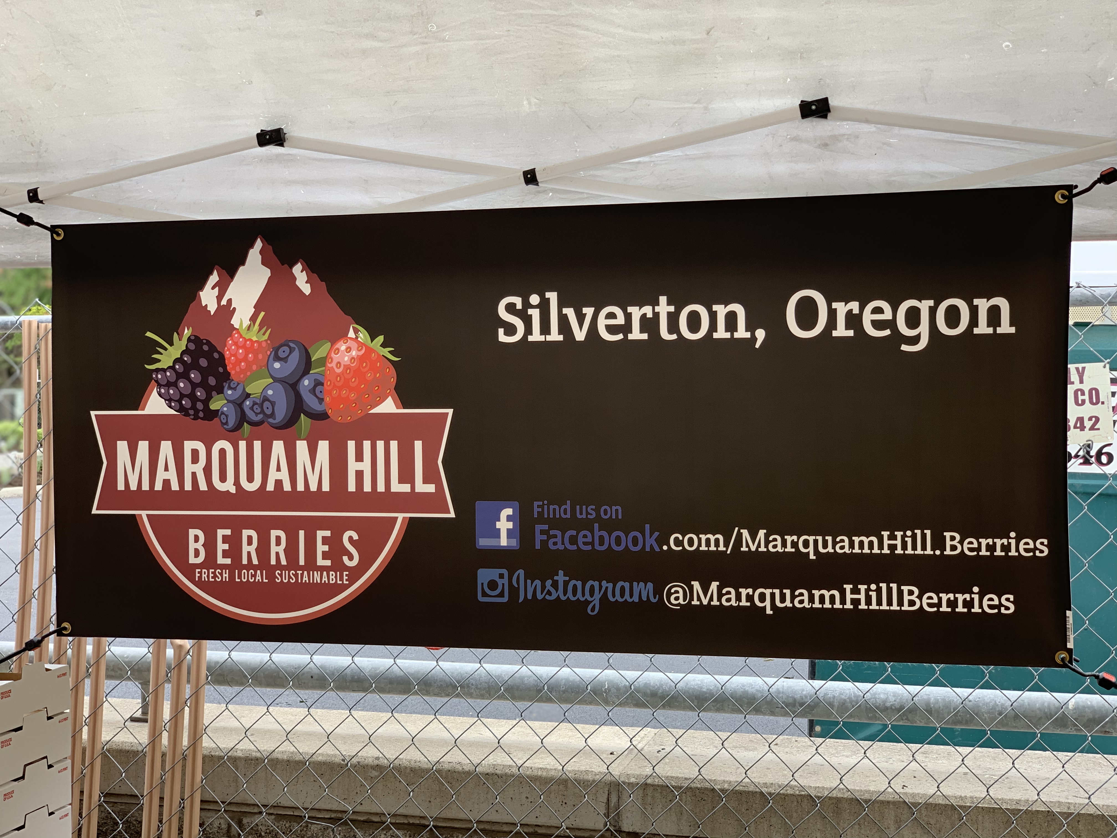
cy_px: 419
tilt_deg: -1.7
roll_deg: -0.1
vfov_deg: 28.0
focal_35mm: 52
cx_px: 558
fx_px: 1678
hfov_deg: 36.8
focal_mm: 6
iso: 20
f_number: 2.4
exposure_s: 1/122
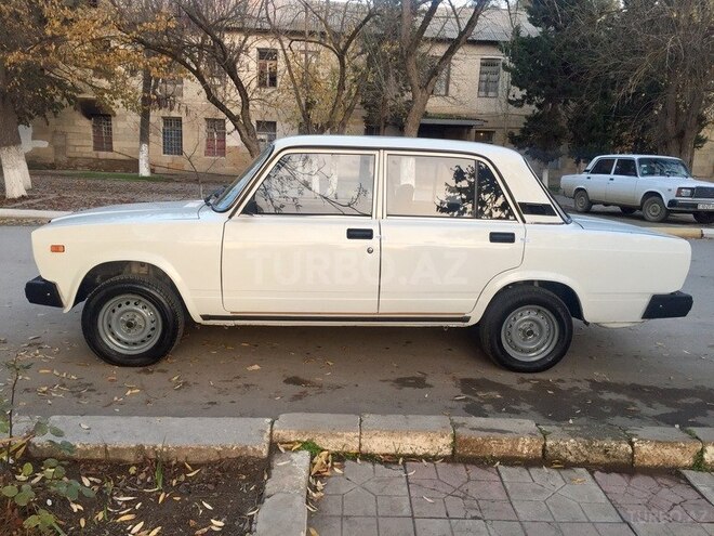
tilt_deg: -10.3
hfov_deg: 61.7
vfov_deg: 48.2
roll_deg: -3.3
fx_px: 598
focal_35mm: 29
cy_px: 268
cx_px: 357
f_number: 2.2
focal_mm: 4.15
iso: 50
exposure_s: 1/100
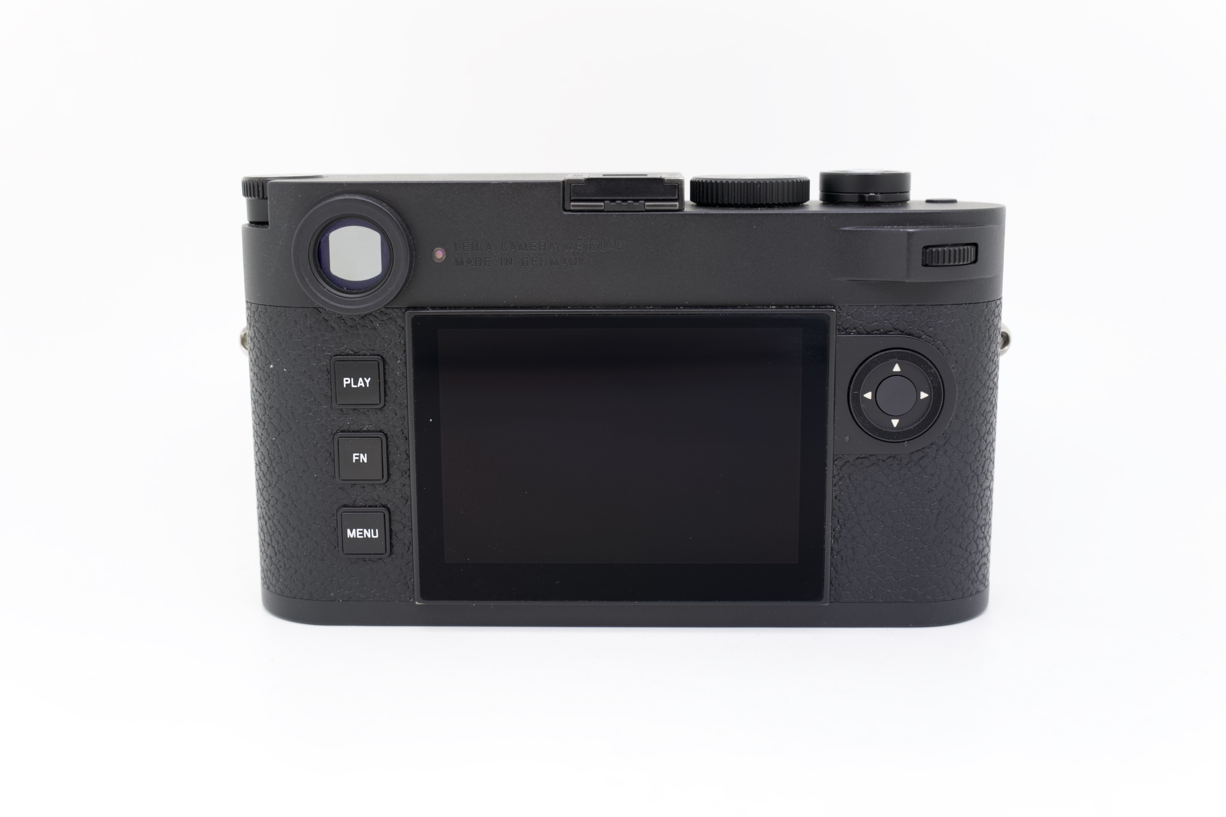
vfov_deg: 31.2
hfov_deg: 45.4
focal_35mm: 43
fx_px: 1464
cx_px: 613
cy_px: 408
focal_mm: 43
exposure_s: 1/80
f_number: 8
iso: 800
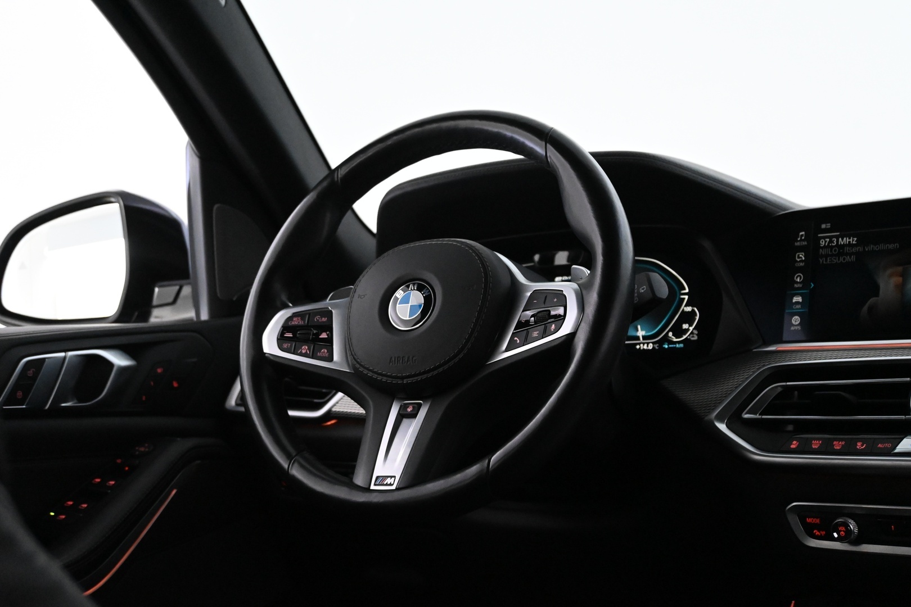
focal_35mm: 46
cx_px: 456
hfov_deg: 43.0
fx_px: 1158
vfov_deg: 29.4
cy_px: 304
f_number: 4.8
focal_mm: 30.5
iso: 5600
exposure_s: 1/50
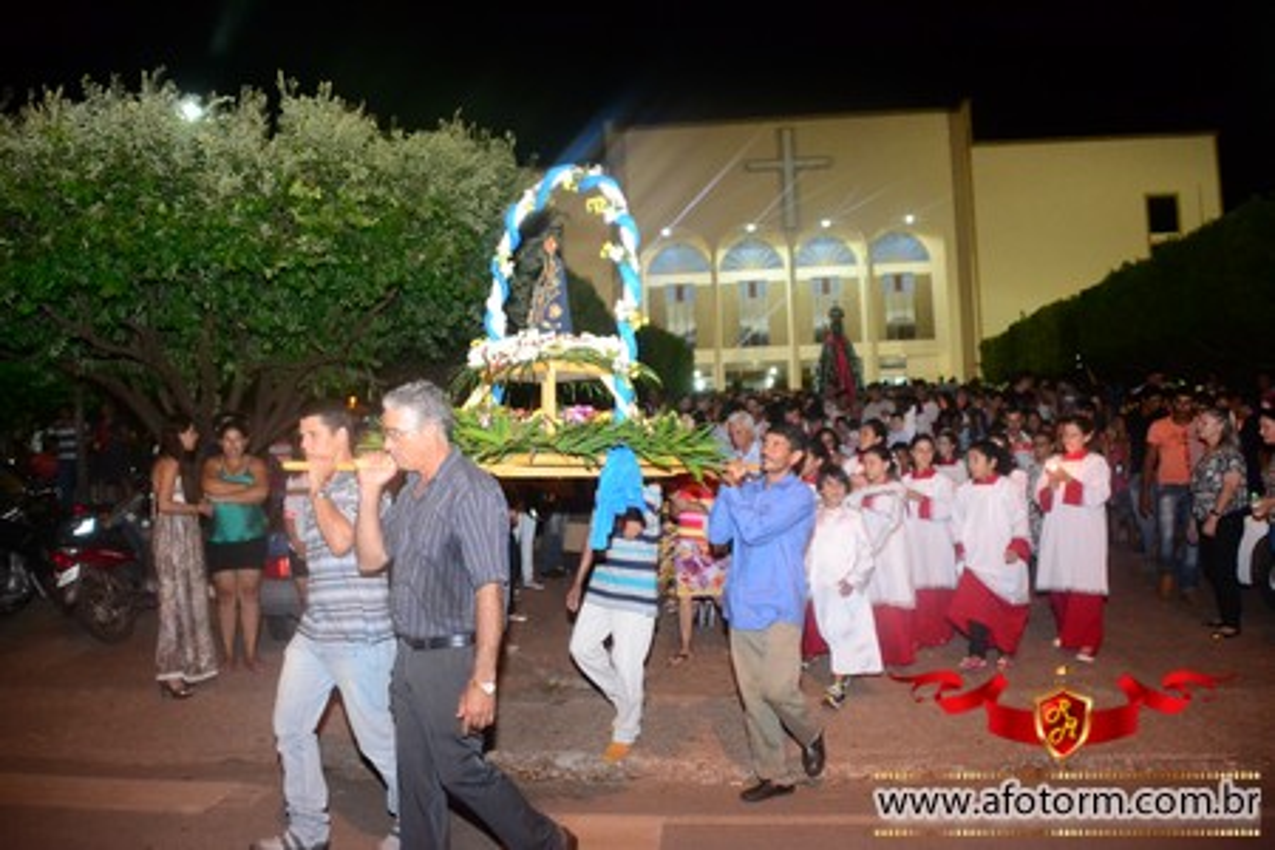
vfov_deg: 43.6
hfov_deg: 61.9
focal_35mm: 30
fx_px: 1062
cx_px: 638
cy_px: 425
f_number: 3.5
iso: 3200
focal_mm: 20
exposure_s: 1/60
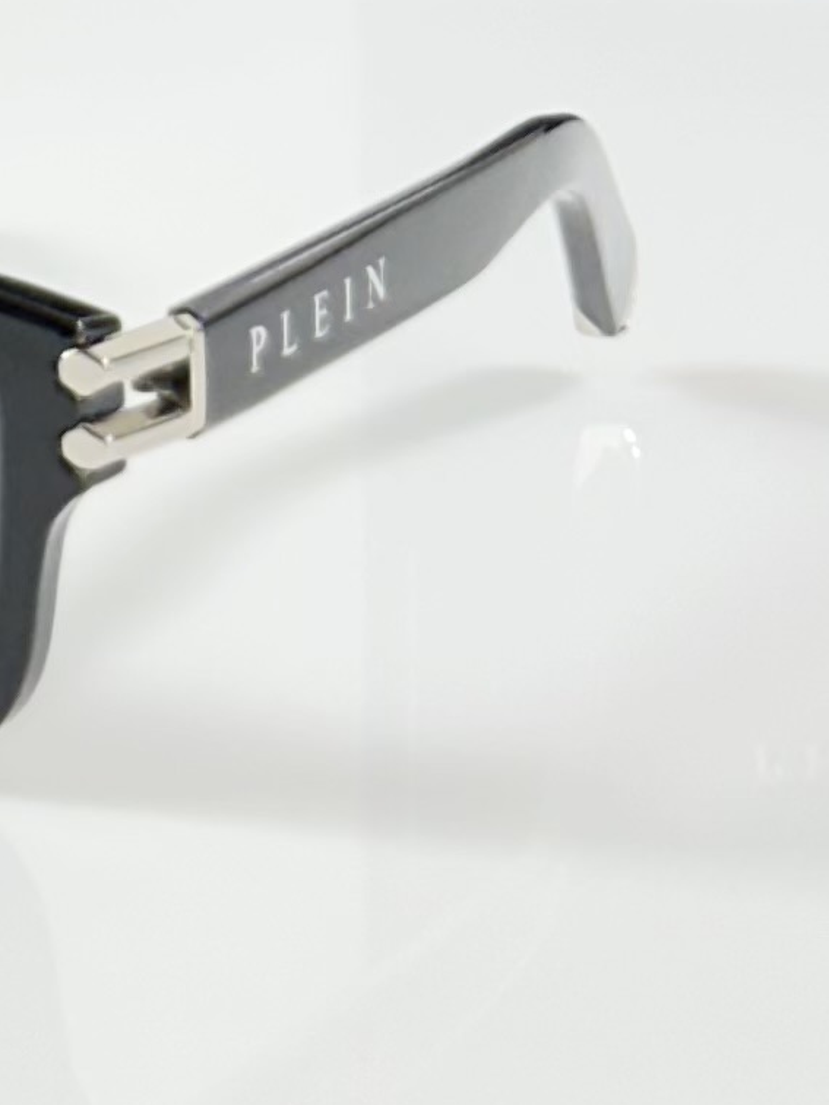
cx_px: -317
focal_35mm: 256
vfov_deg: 7.3
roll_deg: +0.6
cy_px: -1353
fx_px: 8174
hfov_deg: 5.8
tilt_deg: -4.2
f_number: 1.78
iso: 64
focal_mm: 6.86
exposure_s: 1/100
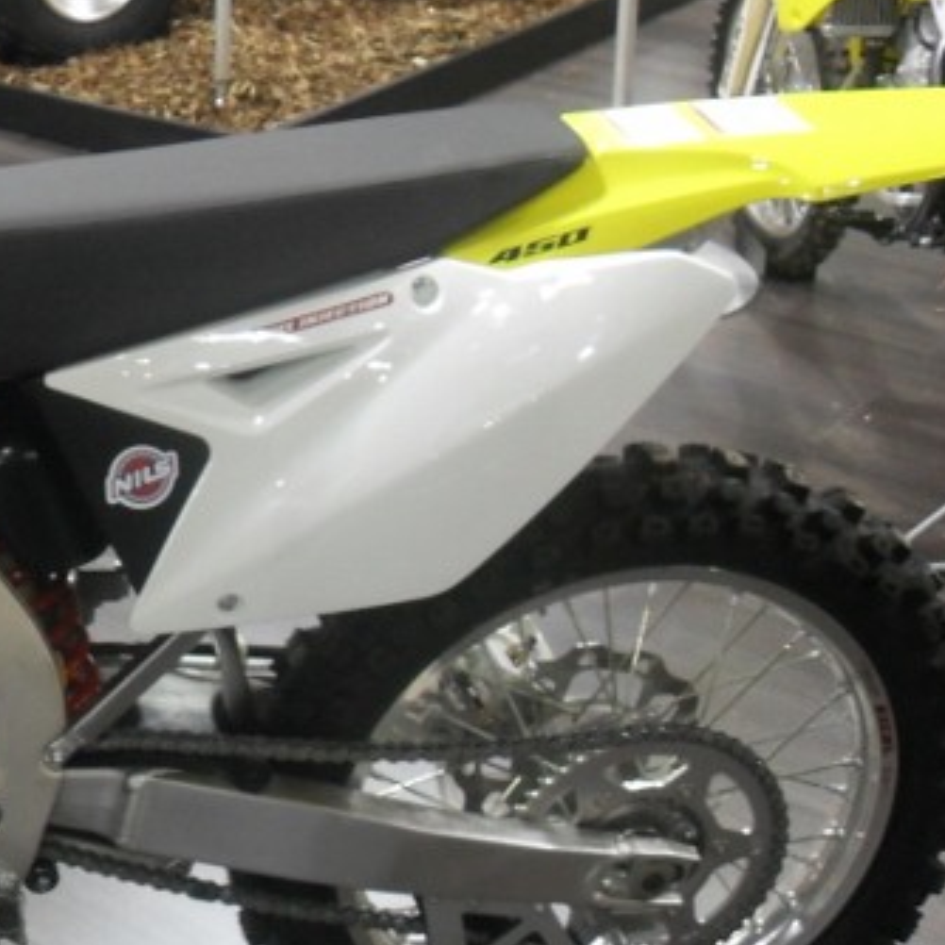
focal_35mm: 74
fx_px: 2286
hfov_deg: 21.7
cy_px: 504
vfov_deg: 23.4
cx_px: -173
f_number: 2.8
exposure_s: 1/30
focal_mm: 6.2
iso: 160
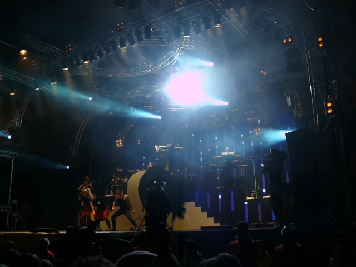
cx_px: 178
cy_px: 134
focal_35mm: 36
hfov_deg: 51.4
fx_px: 370
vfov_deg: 39.7
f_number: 4
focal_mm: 6
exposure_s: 1/100
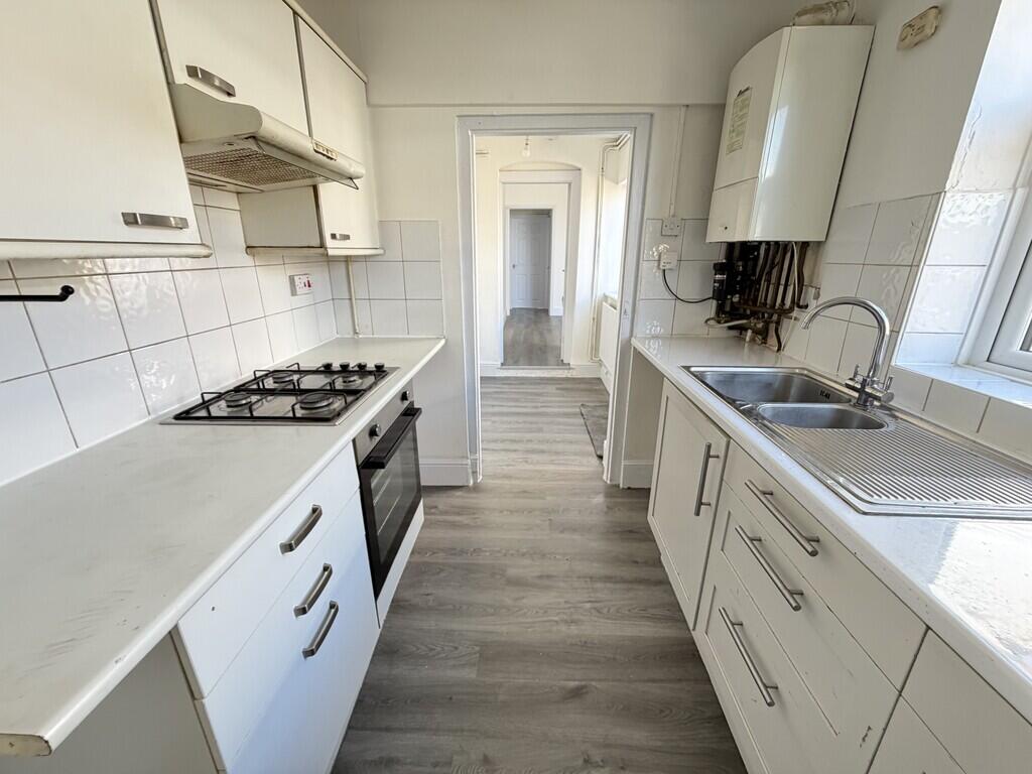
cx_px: 516
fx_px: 417
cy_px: 387
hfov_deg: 102.1
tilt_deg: -17.4
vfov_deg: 85.7
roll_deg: +0.1
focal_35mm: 14
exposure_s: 1/60
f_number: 2.2
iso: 320
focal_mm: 2.22
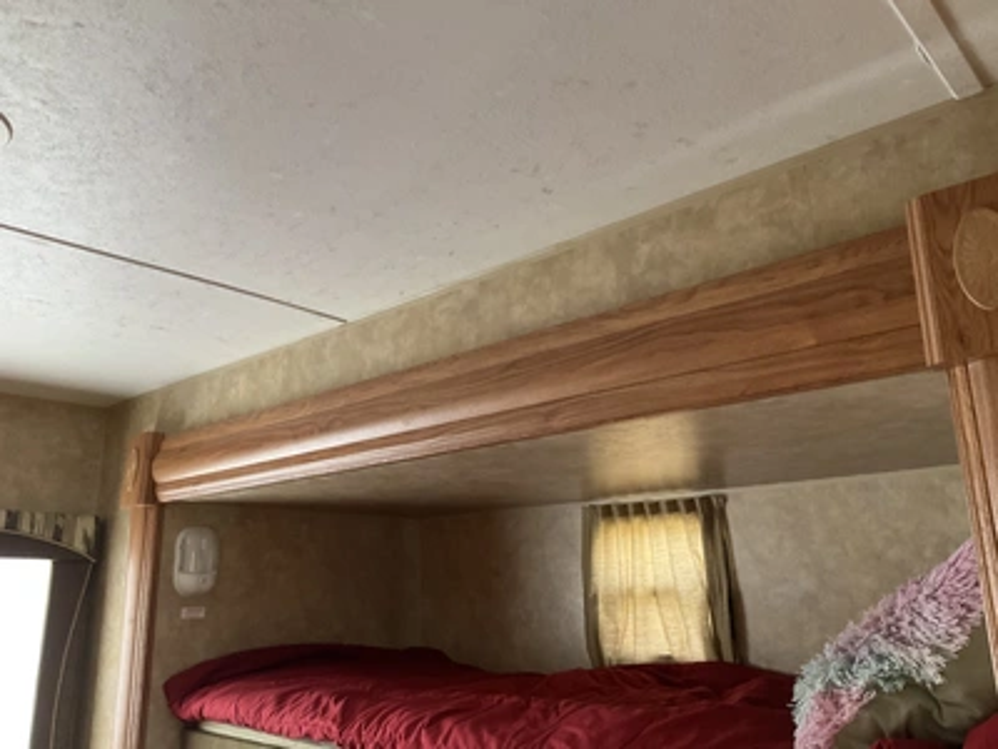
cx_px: 499
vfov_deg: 48.2
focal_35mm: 29
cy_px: 374
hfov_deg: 61.7
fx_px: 836
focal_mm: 3
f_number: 1.8
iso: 250
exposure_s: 1/60
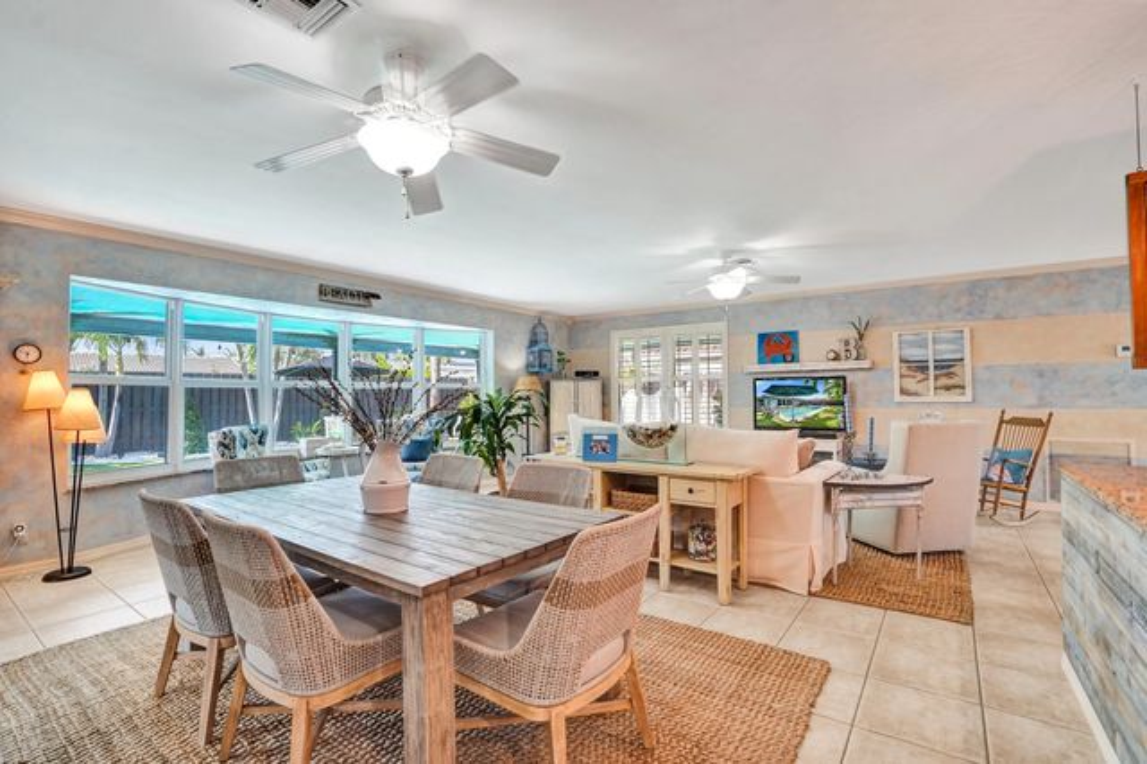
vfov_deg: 73.7
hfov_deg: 96.8
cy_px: 382
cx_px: 574
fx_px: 509
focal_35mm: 16
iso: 640
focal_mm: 16
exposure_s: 1/125
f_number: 5
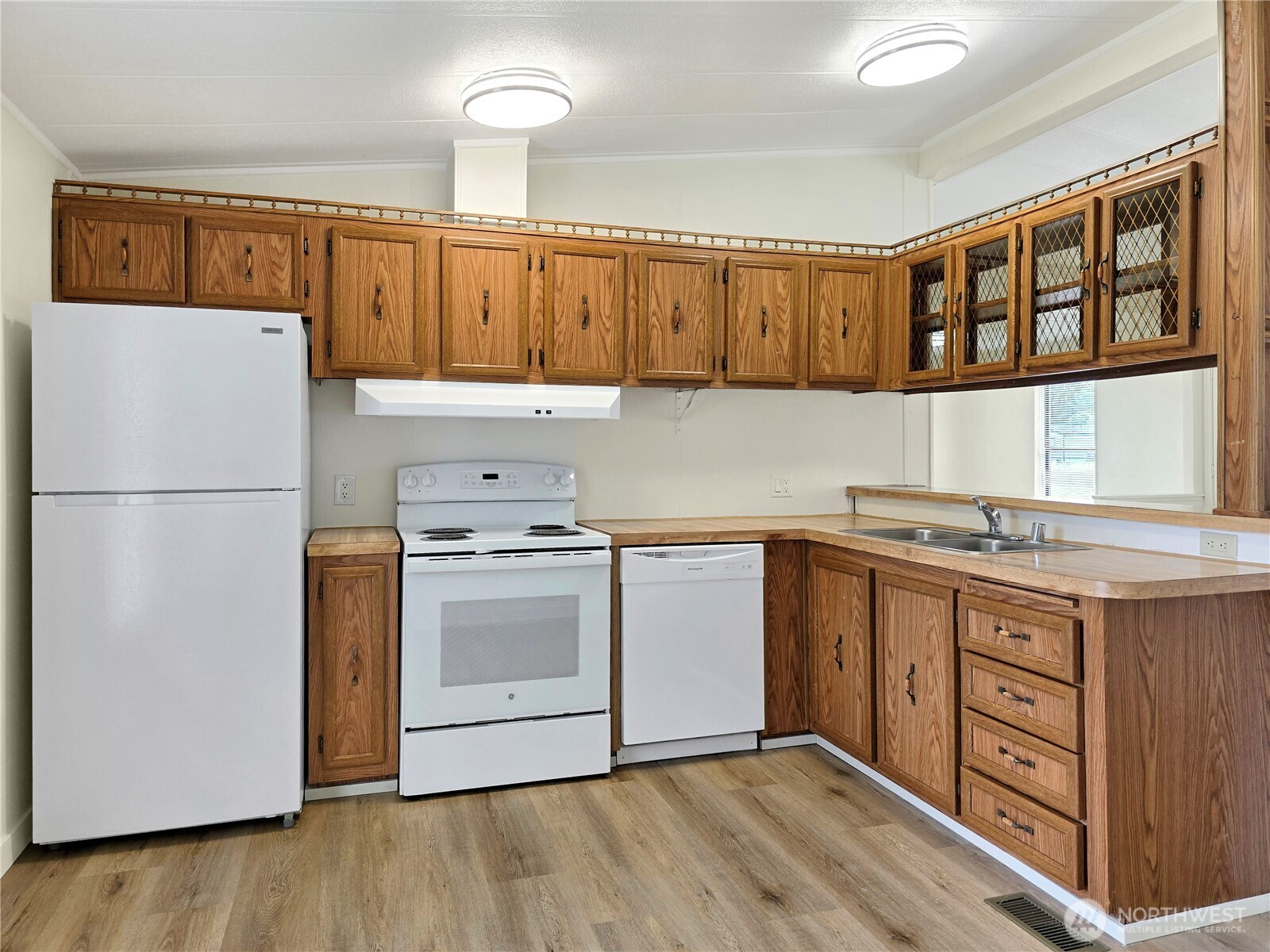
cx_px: 635
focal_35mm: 23
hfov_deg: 73.9
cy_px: 476
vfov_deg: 58.9
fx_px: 844
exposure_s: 1/120
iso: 50
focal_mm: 6.3
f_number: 1.7
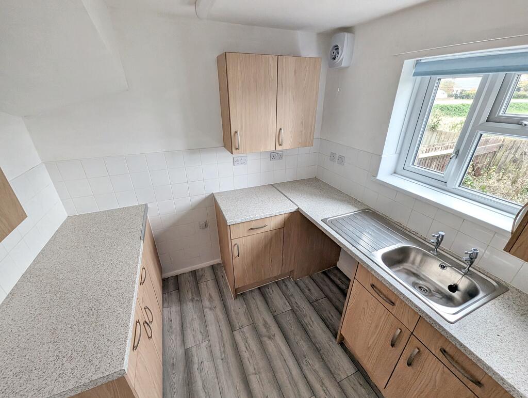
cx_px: 264
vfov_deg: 90.1
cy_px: 199
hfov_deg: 106.1
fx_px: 199
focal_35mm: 13
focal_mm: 1.9
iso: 126
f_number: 2.2
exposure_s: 1/73
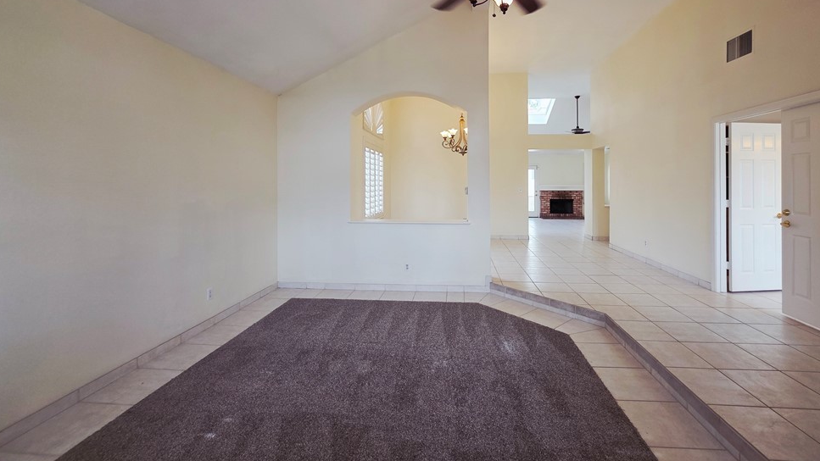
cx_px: 428
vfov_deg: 69.8
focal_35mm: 15
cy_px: 183
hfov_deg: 102.9
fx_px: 326
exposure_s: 1/120
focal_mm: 2.2
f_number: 1.9
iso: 125
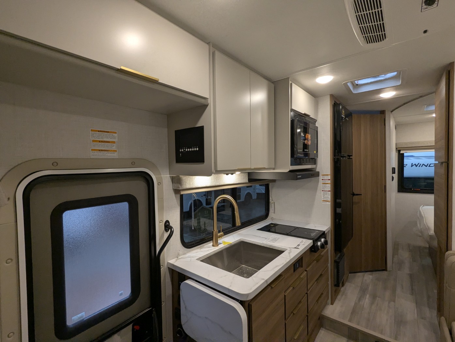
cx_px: 228
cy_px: 171
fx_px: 211
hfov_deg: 94.4
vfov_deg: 78.2
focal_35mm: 16
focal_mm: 2.35
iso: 245
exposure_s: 1/166
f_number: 2.2
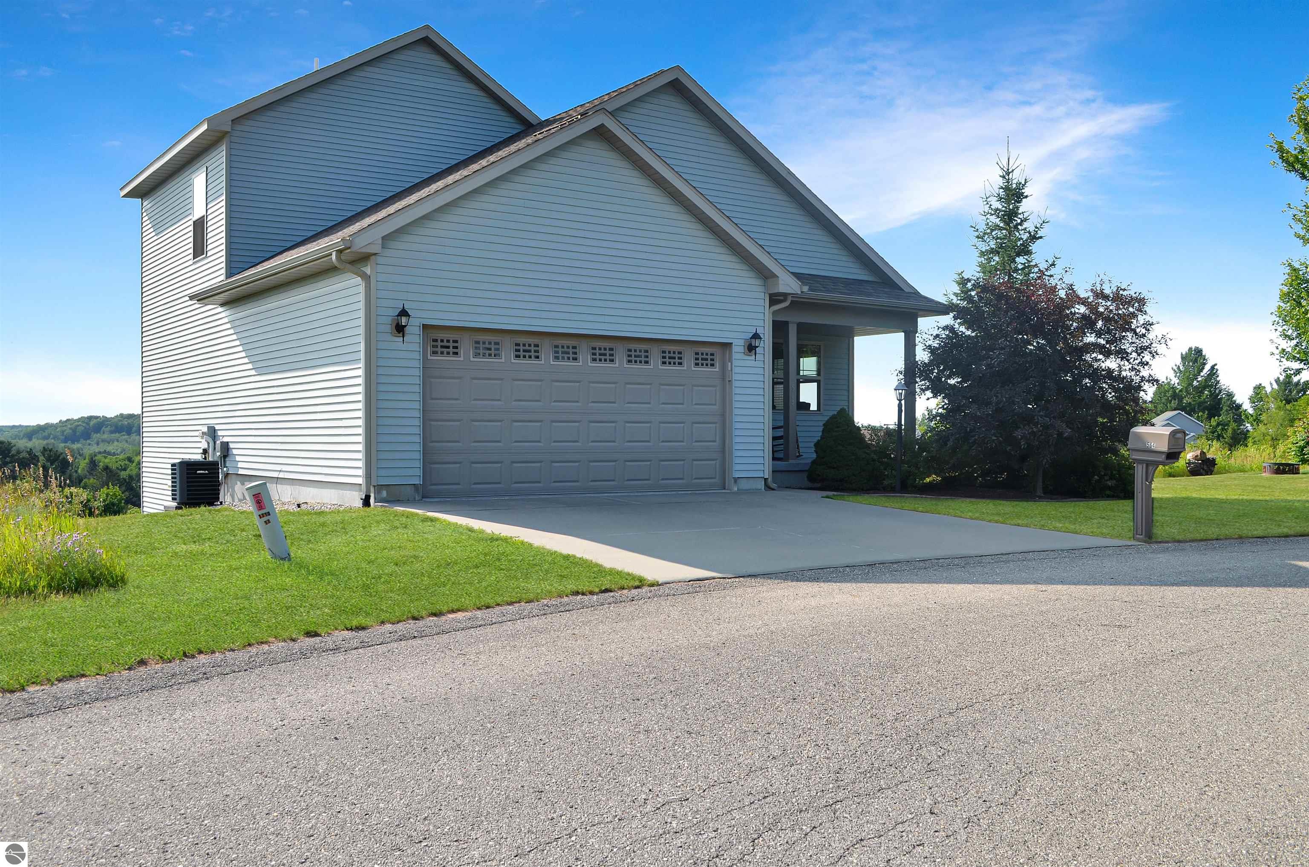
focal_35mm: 33
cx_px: 654
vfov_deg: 39.8
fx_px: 1197
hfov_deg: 57.3
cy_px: 434
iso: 140
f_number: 8
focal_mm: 22
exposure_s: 1/250
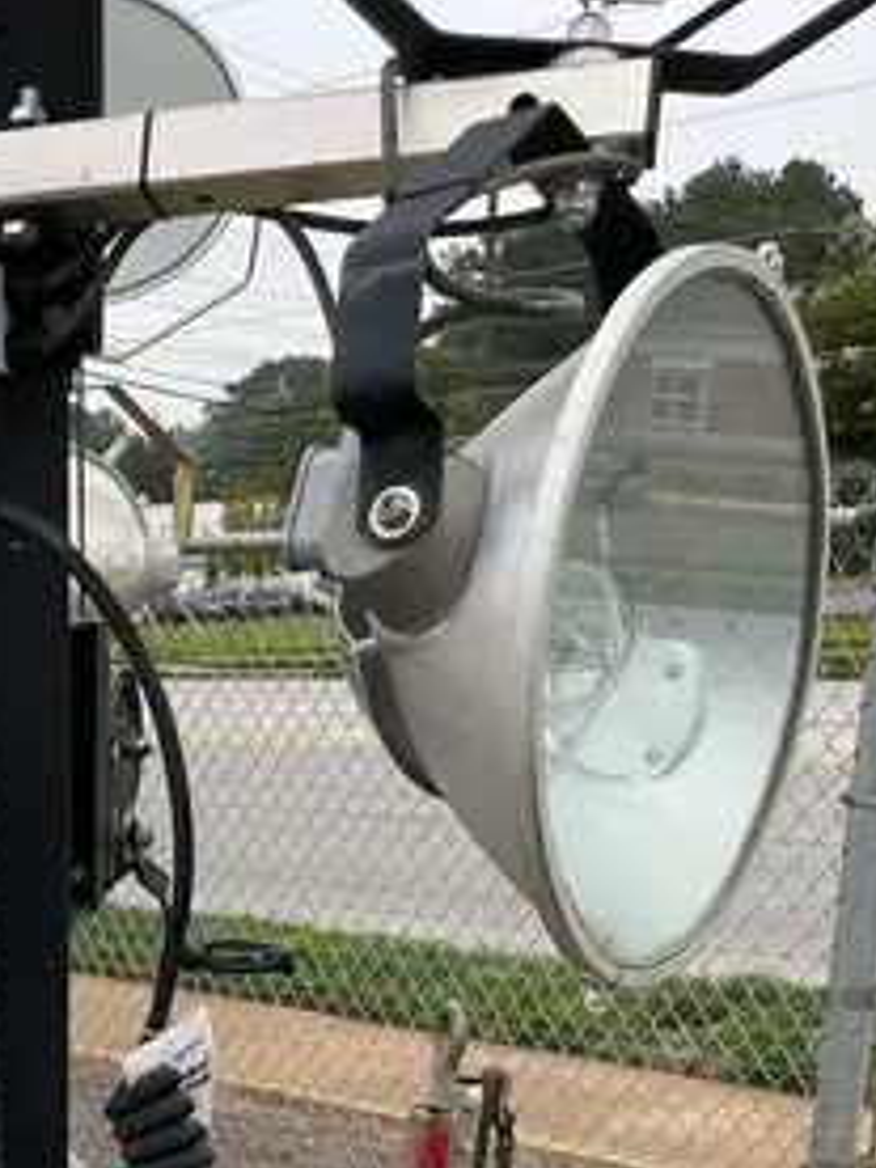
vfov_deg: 25.0
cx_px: -216
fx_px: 2328
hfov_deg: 19.8
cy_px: 1445
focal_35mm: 69
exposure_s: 1/696
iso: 50
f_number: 1.6
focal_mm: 5.1
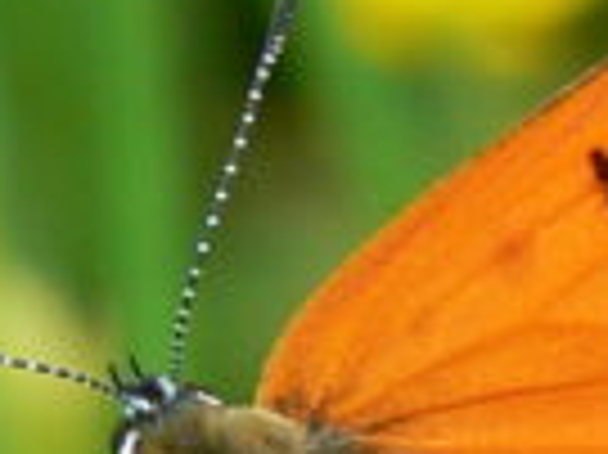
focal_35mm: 3284
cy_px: 553
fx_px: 57629
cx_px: 378
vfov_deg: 0.5
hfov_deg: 0.6
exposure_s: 1/30
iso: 80
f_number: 8
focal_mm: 72
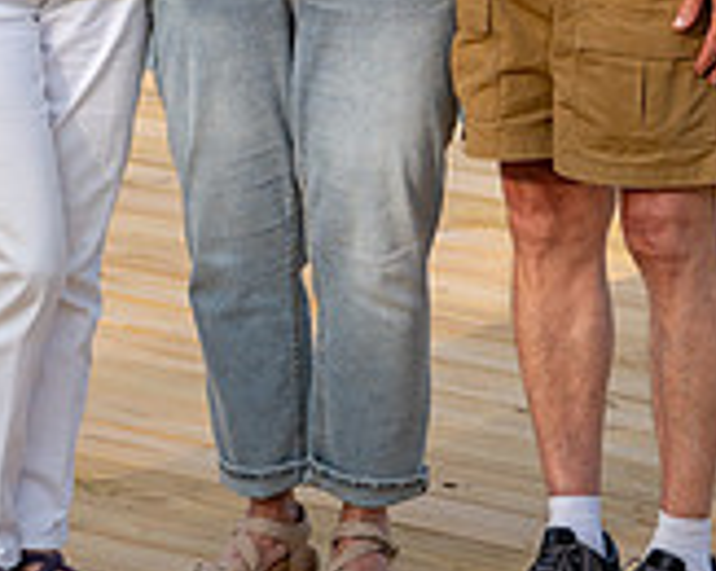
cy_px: -323
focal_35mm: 318
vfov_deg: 4.8
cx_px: 143
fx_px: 6731
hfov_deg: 6.1
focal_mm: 70
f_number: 2.8
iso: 125
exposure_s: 1/2000
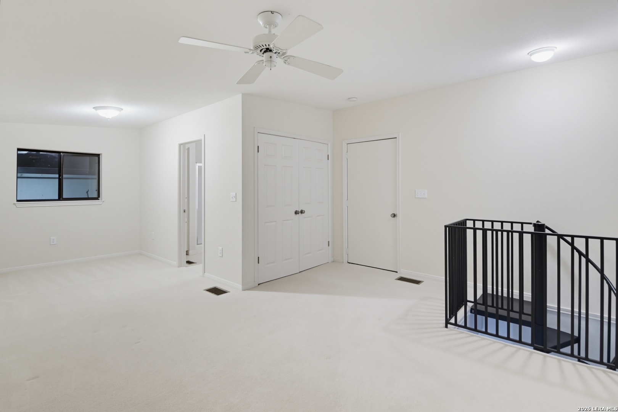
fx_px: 275
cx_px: 309
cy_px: 206
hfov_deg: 96.7
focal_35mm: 16
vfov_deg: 73.7
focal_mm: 11
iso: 500
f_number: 7.1
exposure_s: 1/6
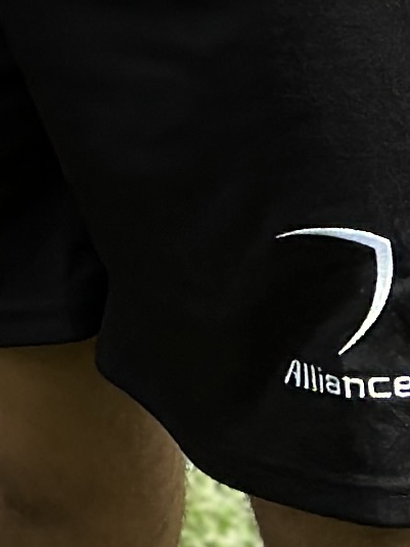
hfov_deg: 4.0
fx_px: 5719
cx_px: -740
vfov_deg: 5.2
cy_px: -1028
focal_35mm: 362
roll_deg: +1.6
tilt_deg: -7.6
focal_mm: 6.86
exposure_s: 1/5556
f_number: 1.78
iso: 100
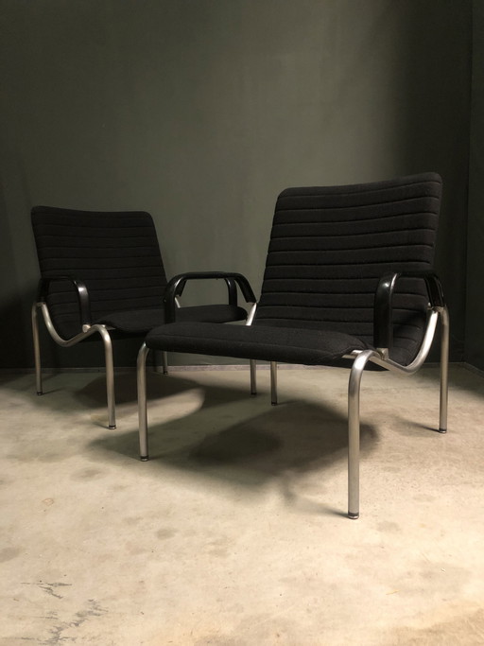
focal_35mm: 28
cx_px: 242
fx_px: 522
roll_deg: +1.5
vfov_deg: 63.5
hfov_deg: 49.7
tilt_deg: -5.8
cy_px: 323
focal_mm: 4
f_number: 1.8
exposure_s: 1/4
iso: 100
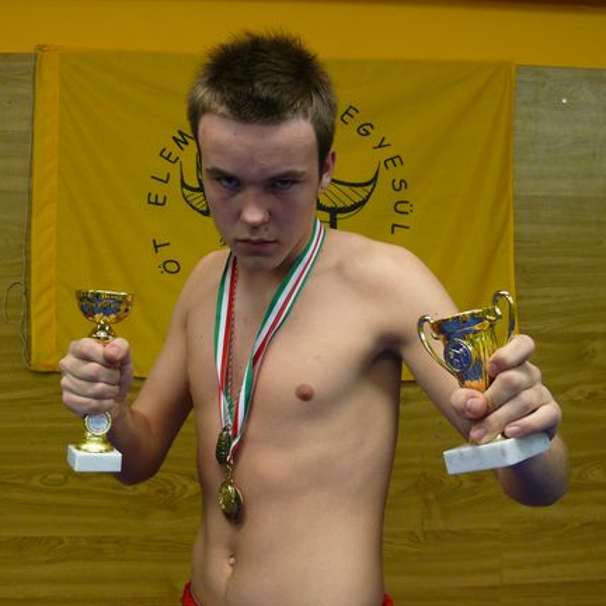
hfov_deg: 39.1
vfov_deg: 39.2
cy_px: 292
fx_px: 852
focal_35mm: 43
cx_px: 278
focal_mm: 7.4
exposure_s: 1/30
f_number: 2.8
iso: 200
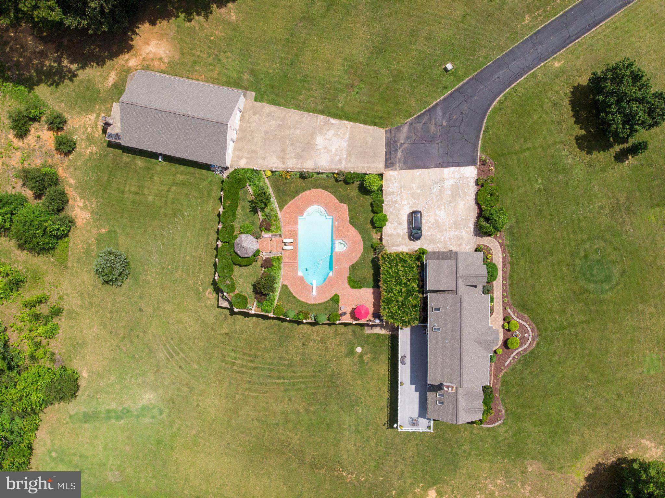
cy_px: 249
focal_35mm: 24
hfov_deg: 71.6
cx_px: 332
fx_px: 461
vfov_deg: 56.8
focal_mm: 4.5
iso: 100
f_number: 2.8
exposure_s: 1/1000
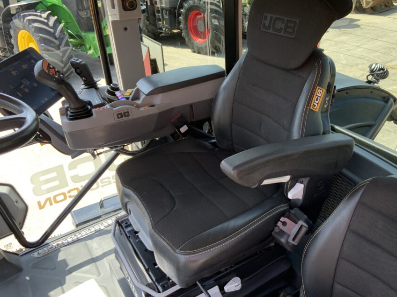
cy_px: 128
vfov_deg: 40.6
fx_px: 401
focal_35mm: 35
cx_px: 227
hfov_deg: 52.4
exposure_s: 1/122
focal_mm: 3
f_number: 1.8
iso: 25
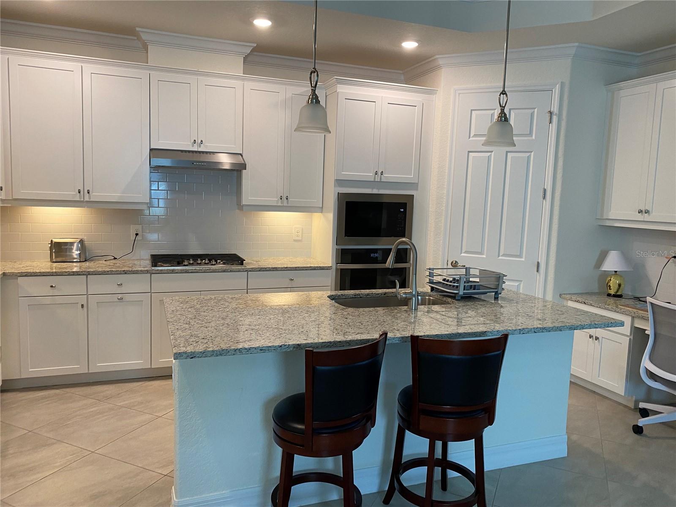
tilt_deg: -7.7
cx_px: 338
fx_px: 508
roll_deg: -2.4
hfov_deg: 67.3
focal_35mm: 26
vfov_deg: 53.1
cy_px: 254
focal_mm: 4.25
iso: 80
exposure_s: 1/60
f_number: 1.8
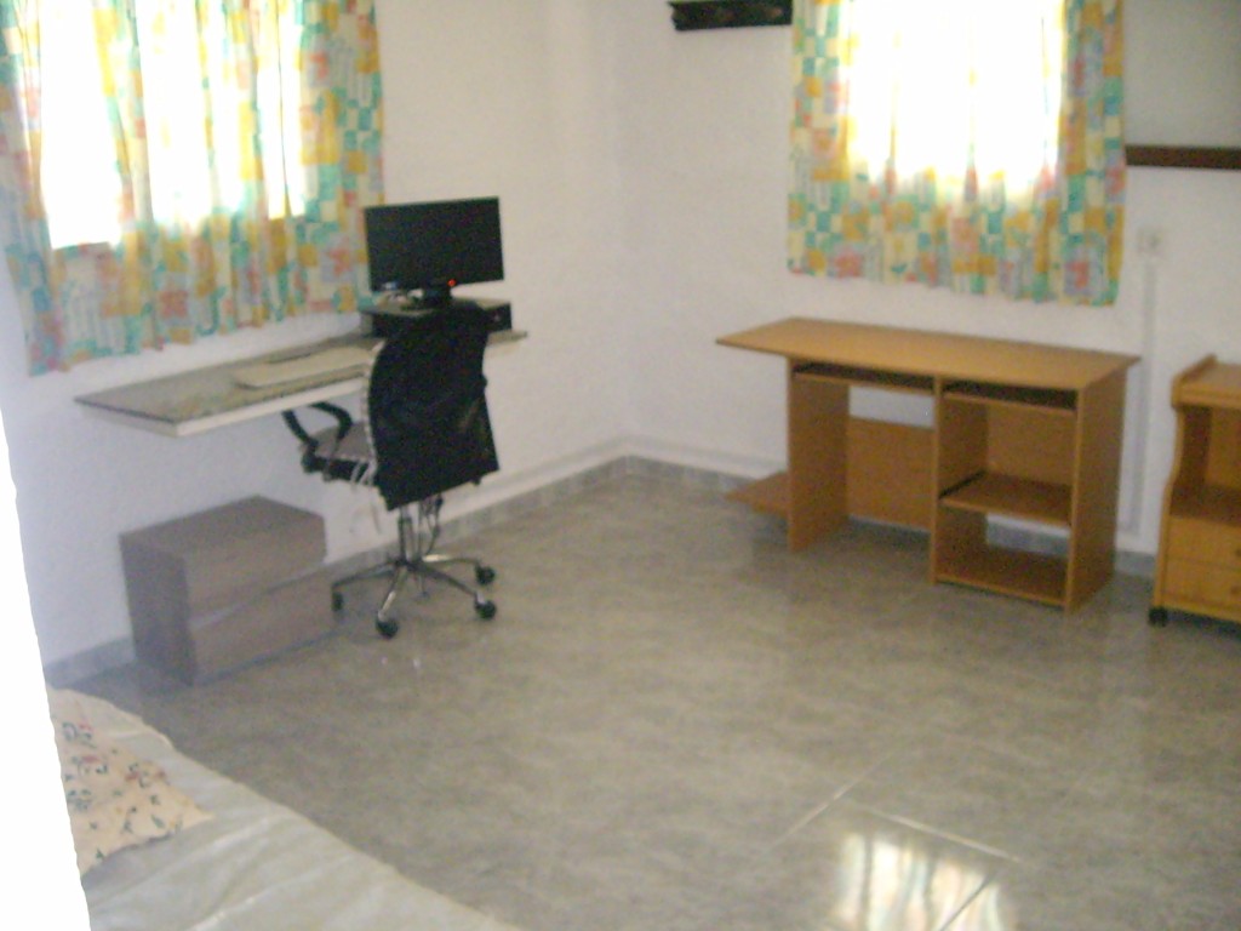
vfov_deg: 37.7
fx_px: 1362
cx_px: 620
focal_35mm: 38
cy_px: 466
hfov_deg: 49.0
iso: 800
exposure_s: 1/60
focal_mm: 6.2
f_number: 2.7
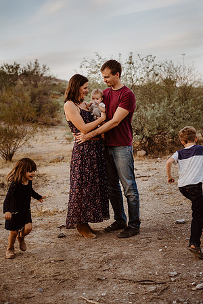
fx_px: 423
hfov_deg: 27.0
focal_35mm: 50
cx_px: 102
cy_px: 152
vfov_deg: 39.6
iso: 200
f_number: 2.8
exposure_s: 1/200
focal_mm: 50
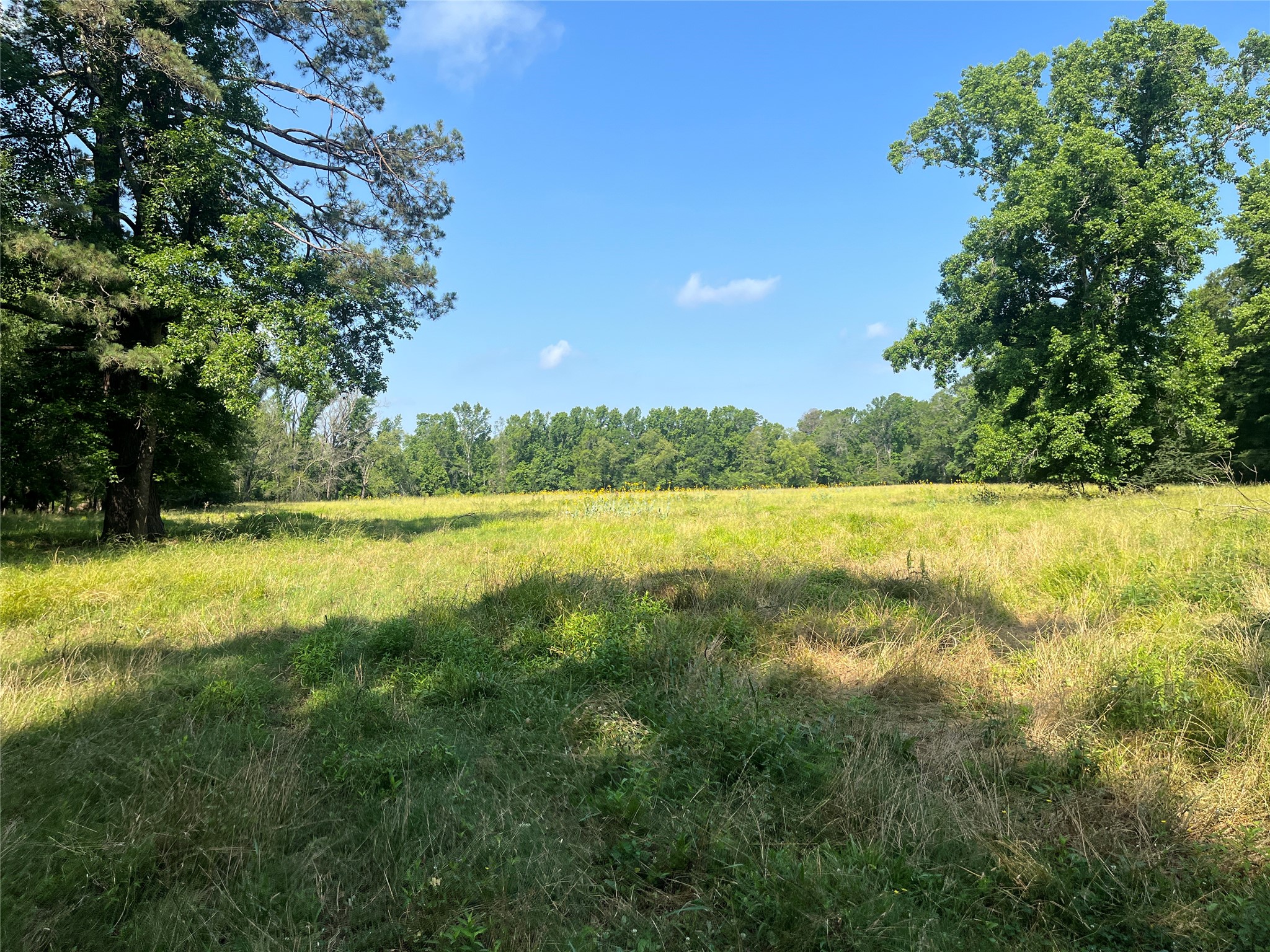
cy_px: 476
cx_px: 635
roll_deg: +0.6
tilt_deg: +7.3
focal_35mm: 26
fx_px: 954
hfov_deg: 67.3
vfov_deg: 53.1
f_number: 1.6
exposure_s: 1/2222
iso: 50
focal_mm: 5.1
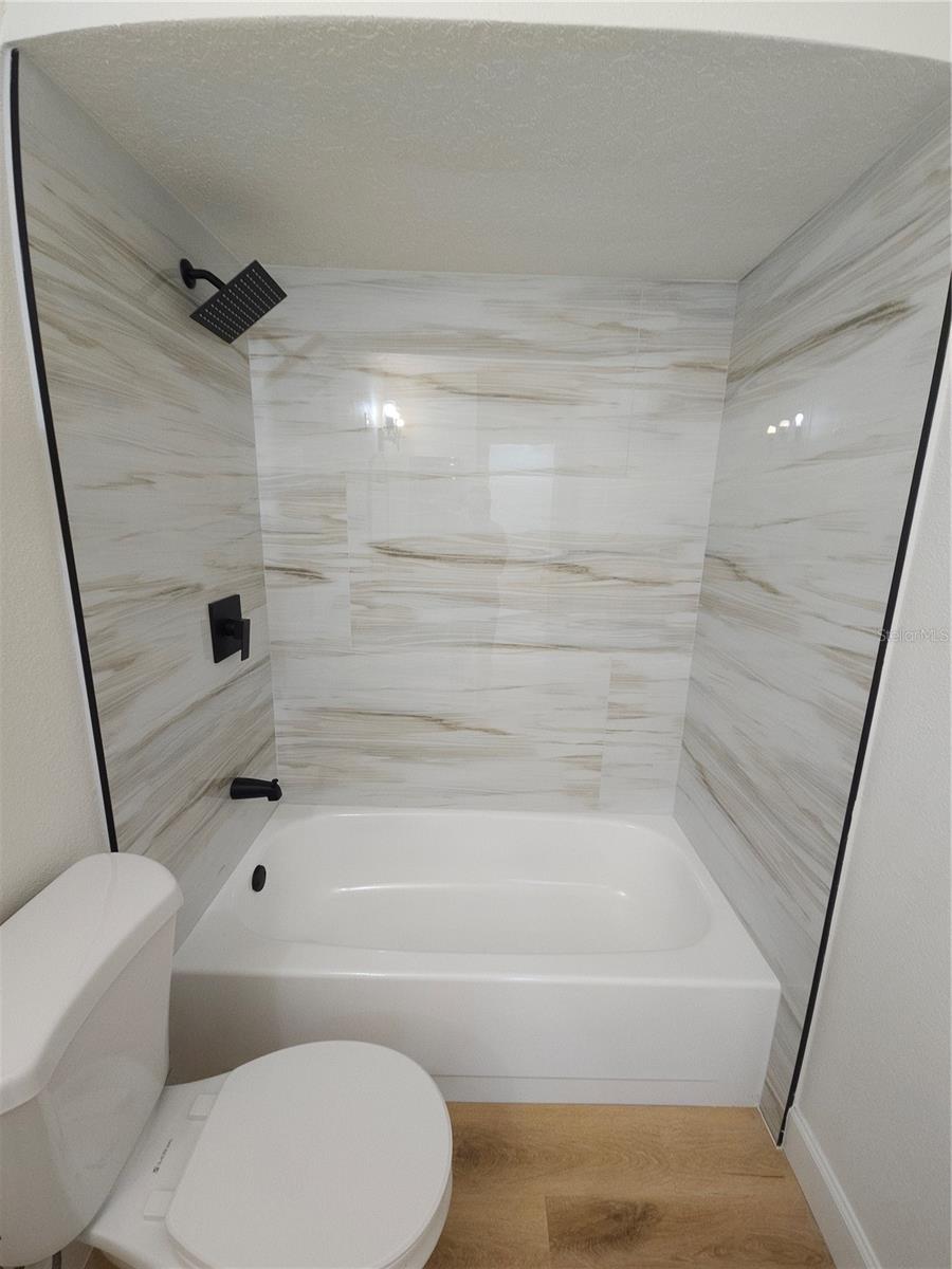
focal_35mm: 13
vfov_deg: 106.2
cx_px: 476
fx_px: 477
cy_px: 634
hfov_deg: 89.9
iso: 80
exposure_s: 1/30
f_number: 2.2
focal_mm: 2.2
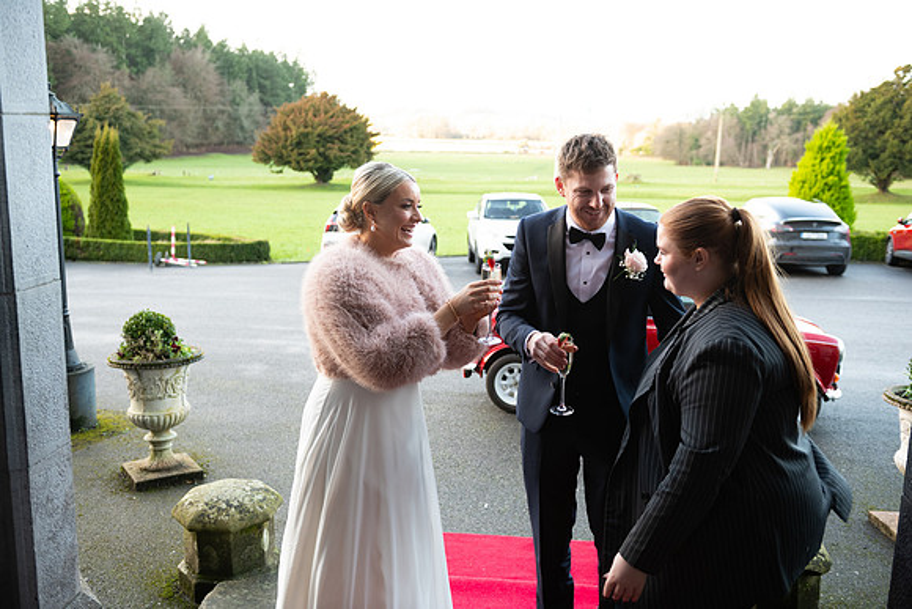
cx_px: 456
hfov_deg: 54.4
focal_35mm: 35
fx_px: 887
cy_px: 304
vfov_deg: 37.9
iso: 800
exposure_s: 1/160
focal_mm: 35
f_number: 3.5
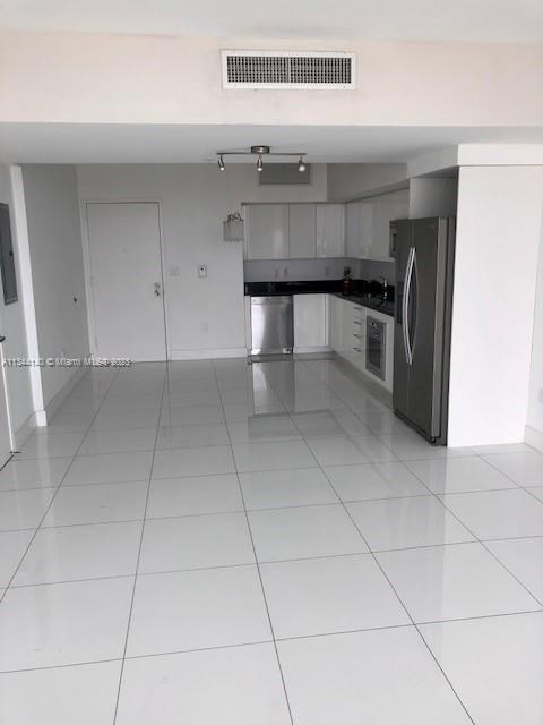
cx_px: 272
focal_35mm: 28
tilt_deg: -11.2
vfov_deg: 63.4
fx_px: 586
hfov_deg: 49.7
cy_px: 362
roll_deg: +1.7
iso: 20
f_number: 1.8
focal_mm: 3.99
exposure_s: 1/202
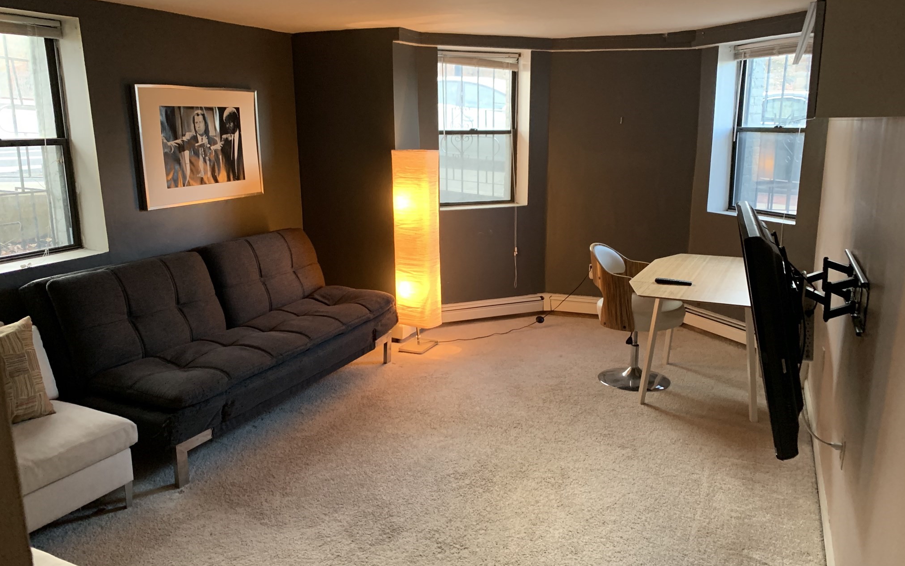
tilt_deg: -11.5
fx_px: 691
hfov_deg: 66.5
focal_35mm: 28
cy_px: 283
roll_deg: +0.5
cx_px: 452
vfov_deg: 44.5
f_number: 1.8
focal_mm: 4.25
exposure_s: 1/40
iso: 320
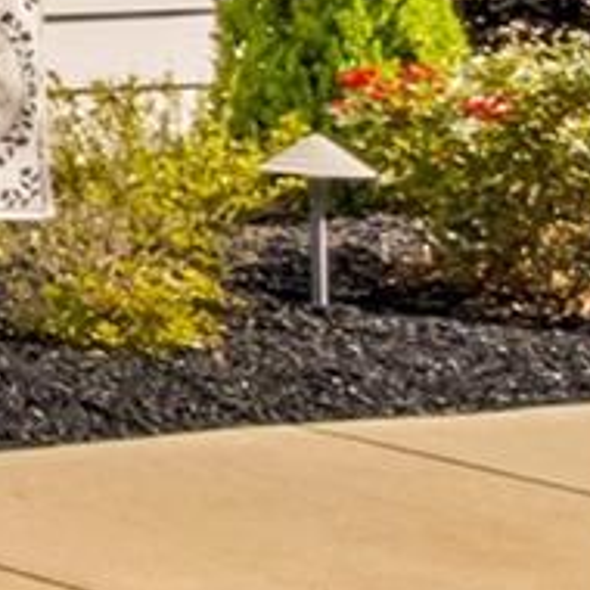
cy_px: -467
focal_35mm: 201
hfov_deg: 5.7
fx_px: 3876
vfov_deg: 8.4
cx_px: -2549
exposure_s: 1/1250
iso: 160
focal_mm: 8.38
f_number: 2.8
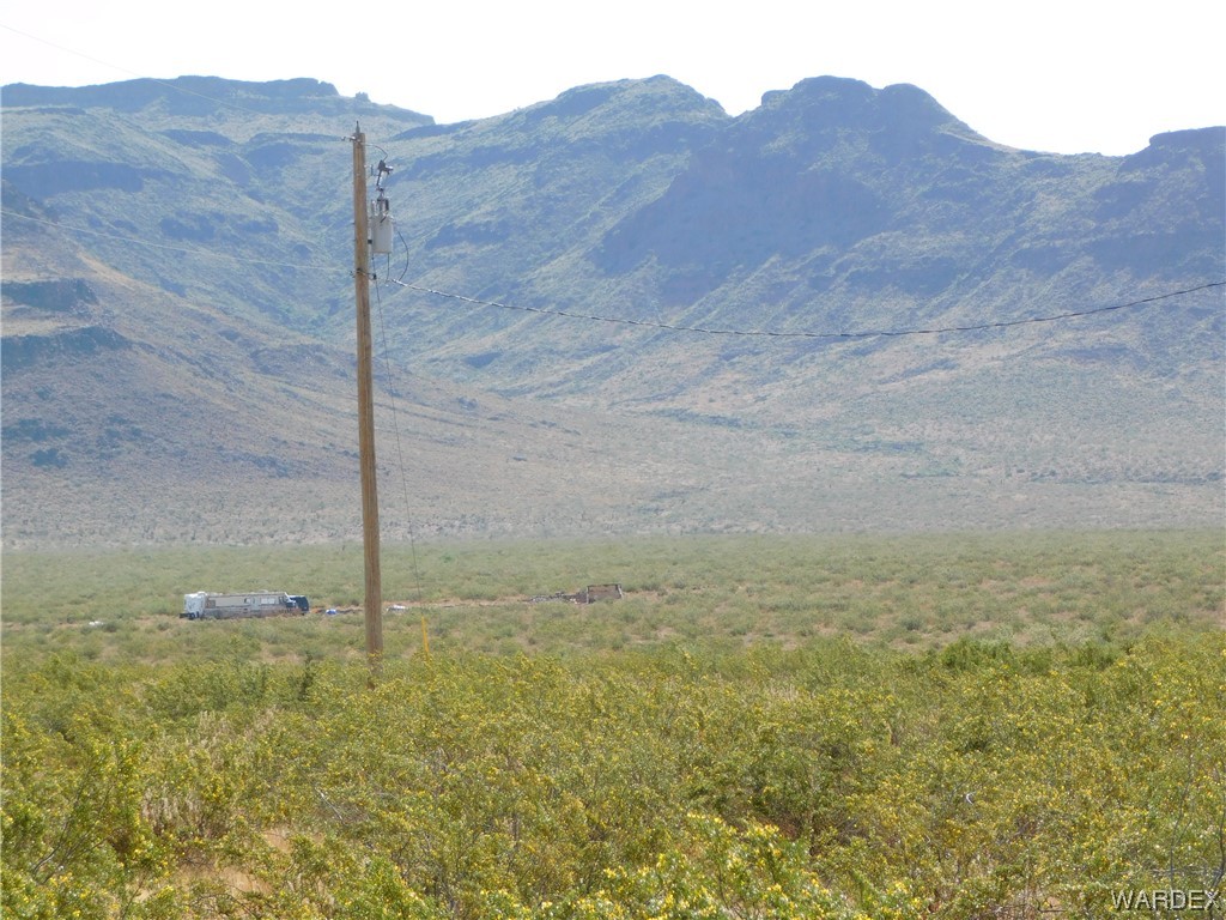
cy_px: 460
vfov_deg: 7.4
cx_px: 613
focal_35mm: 202
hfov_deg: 9.8
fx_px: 7154
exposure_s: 1/400
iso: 125
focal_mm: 35.9
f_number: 5.4
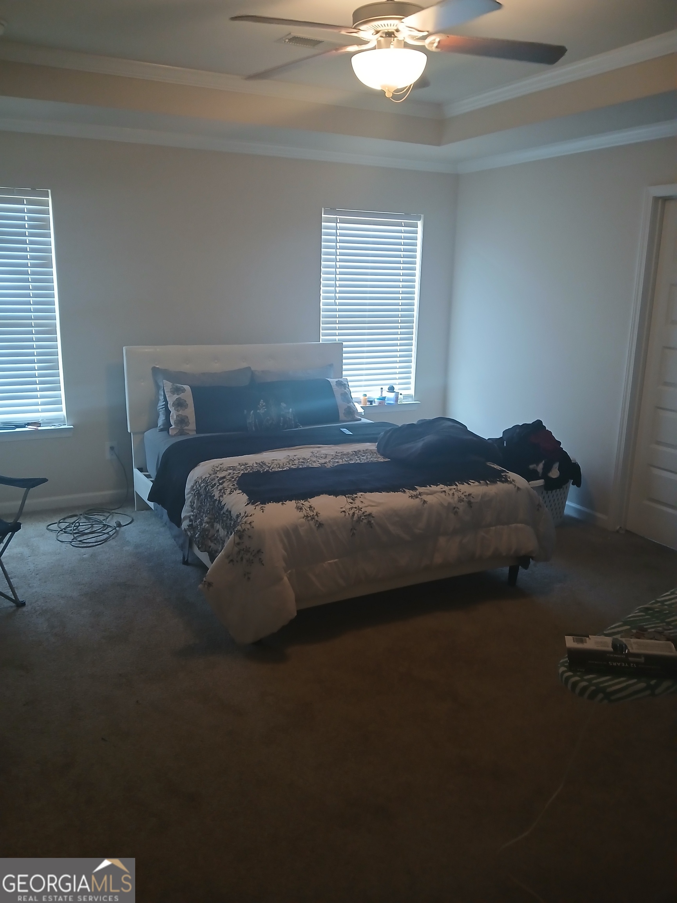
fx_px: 678
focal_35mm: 26
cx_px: 338
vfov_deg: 67.3
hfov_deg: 53.1
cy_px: 452
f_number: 1.8
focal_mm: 3.98
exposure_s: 1/30
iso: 250
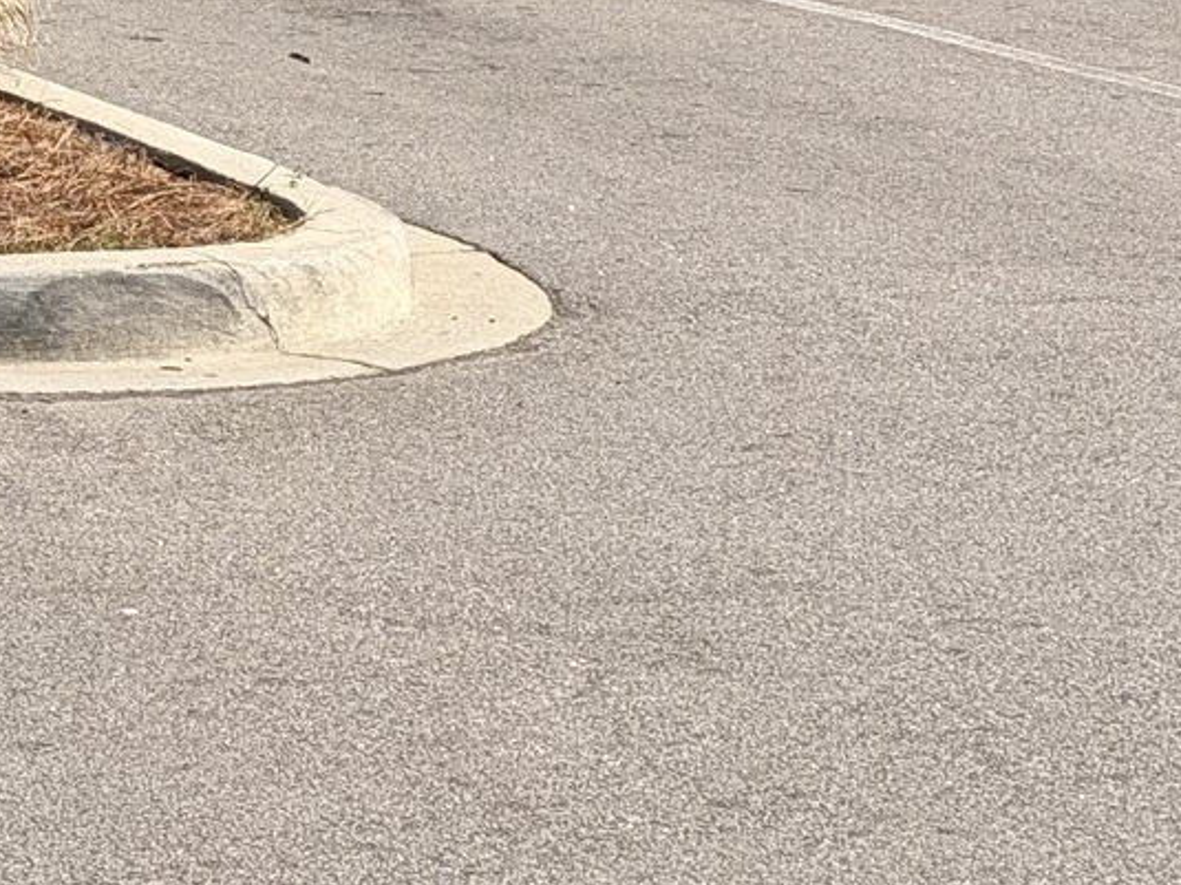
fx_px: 6174
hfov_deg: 10.9
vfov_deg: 7.9
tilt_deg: +1.8
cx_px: 272
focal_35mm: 181
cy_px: -684
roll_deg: +0.6
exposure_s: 1/3891
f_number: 1.78
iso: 64
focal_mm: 6.76
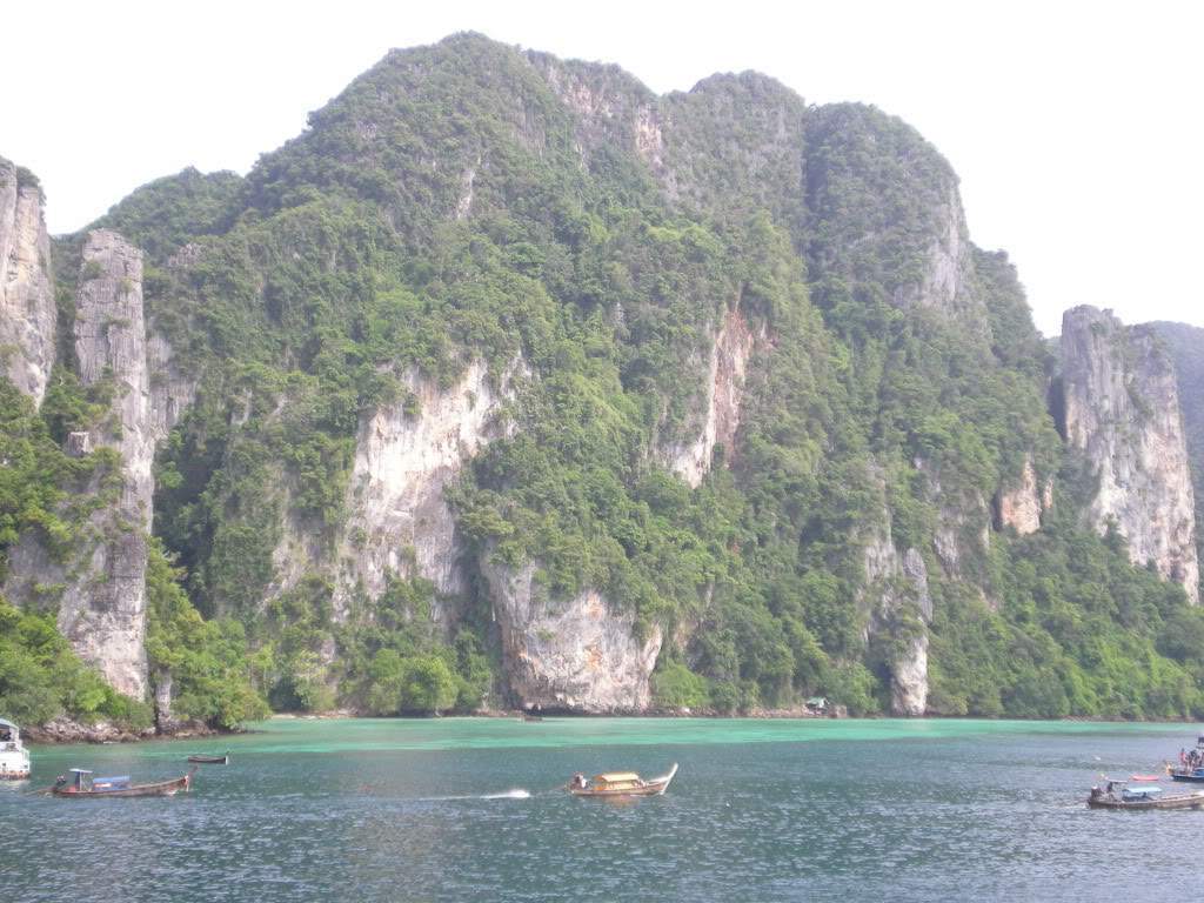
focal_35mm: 56
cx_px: 602
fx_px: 1948
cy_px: 452
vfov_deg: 26.1
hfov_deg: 34.3
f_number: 3.9
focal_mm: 9.3
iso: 50
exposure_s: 1/190
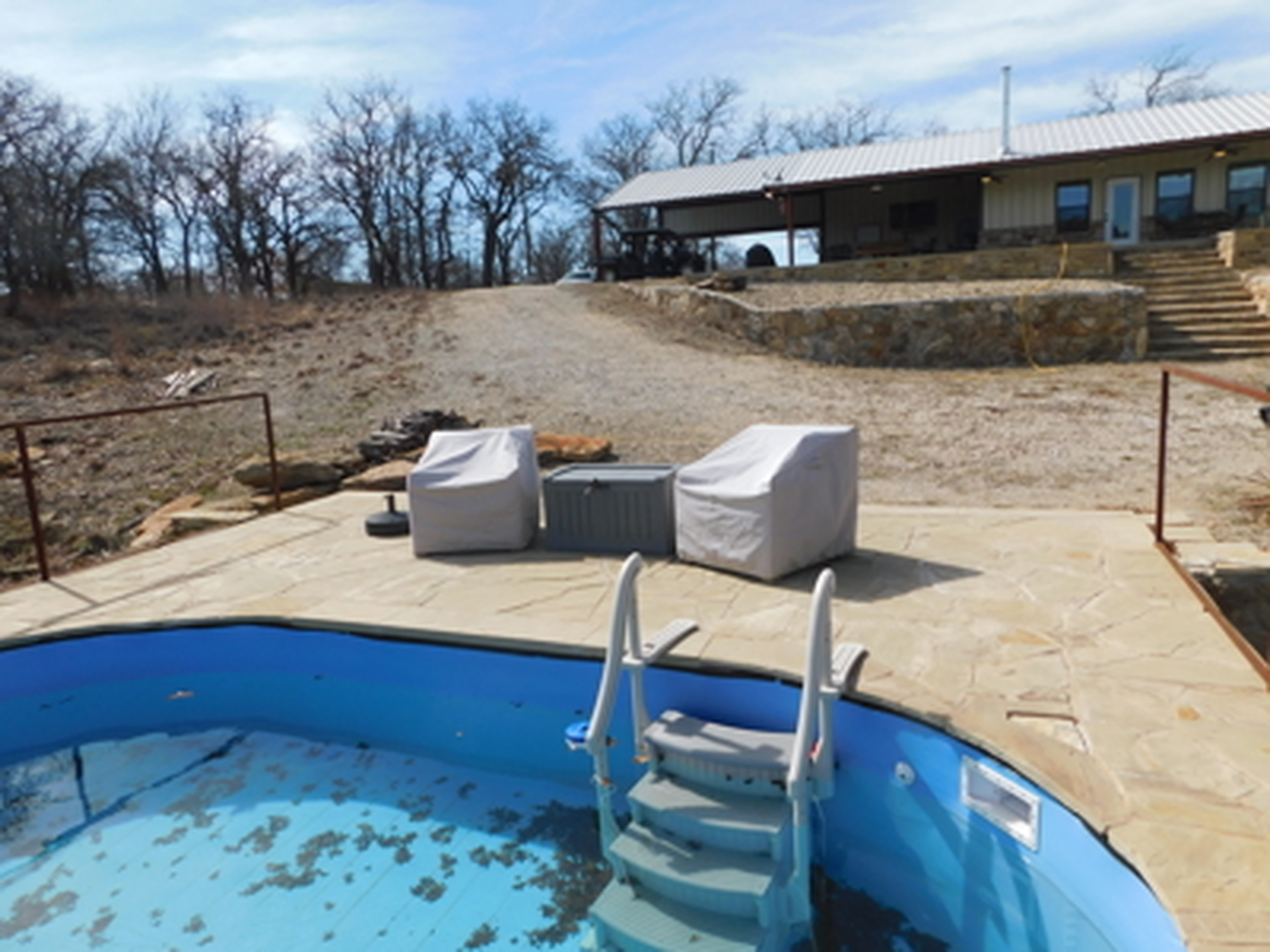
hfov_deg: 73.9
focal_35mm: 23
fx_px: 844
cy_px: 476
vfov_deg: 58.9
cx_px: 635
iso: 125
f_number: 6
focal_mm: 4
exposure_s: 1/500
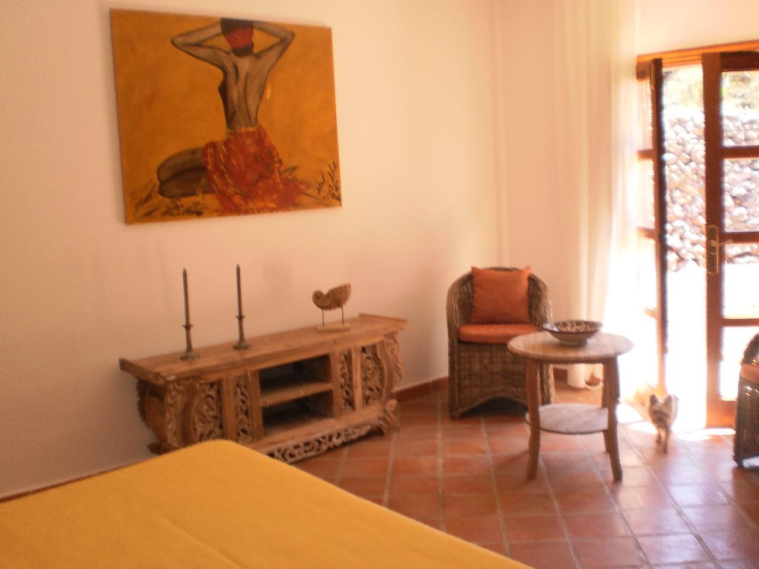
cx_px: 380
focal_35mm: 36
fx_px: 789
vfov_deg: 39.7
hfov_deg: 51.4
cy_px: 284
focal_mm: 6.3
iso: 100
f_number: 3.1
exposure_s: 1/50
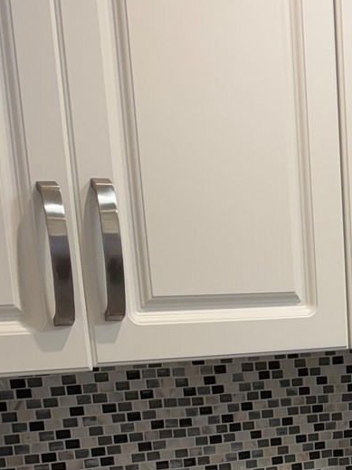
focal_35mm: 74
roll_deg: +2.4
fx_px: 1004
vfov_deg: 24.5
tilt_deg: -13.0
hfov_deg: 19.0
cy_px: 519
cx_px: 395
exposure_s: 1/120
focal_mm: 6.76
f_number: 1.78
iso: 125
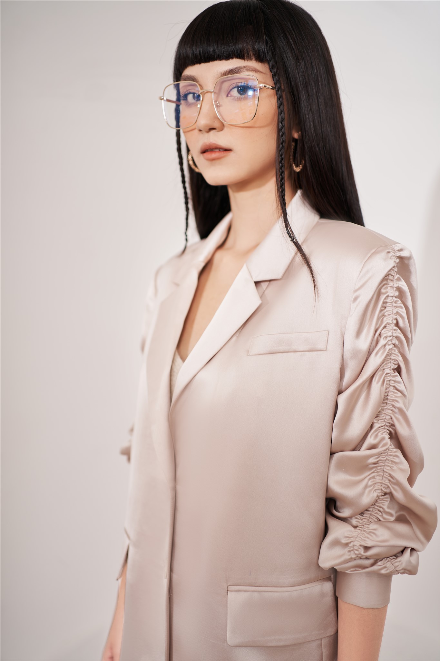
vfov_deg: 54.4
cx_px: 220
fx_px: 642
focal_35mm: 35
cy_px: 330
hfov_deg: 37.8
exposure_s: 1/125
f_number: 2.2
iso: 100
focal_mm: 35
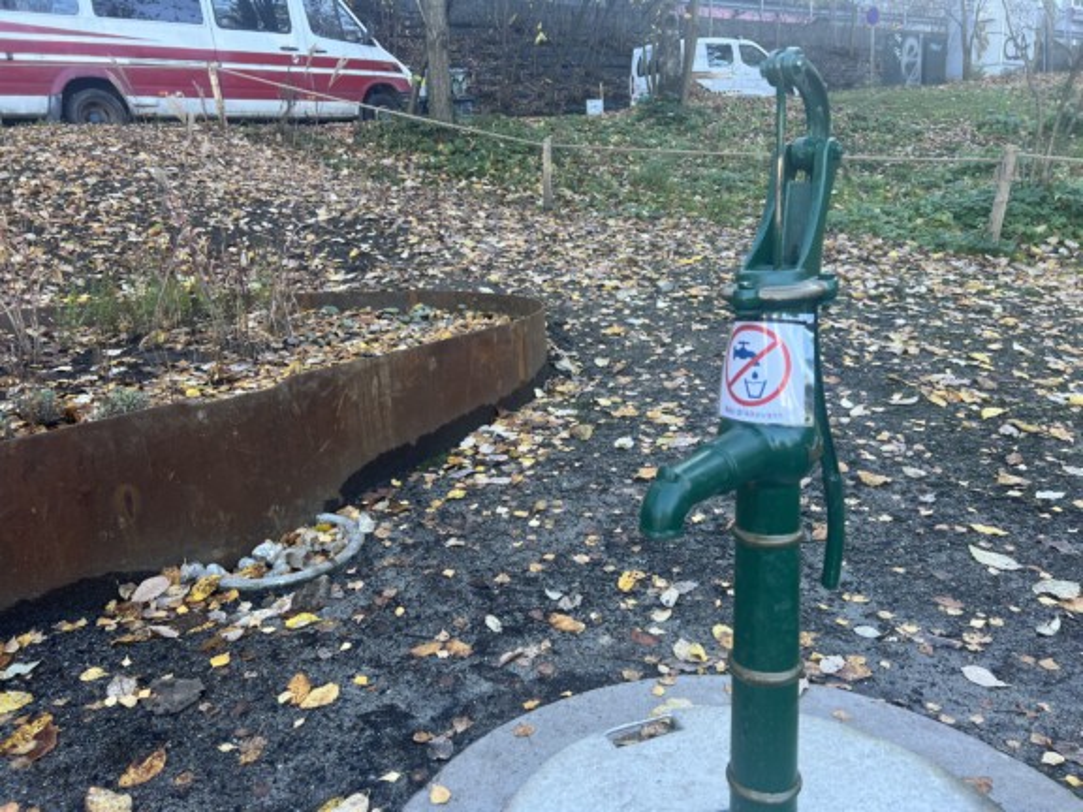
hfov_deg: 67.3
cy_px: 406
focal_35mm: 26
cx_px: 542
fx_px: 813
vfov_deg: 53.1
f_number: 1.5
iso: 32
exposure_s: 1/121
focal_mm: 5.7
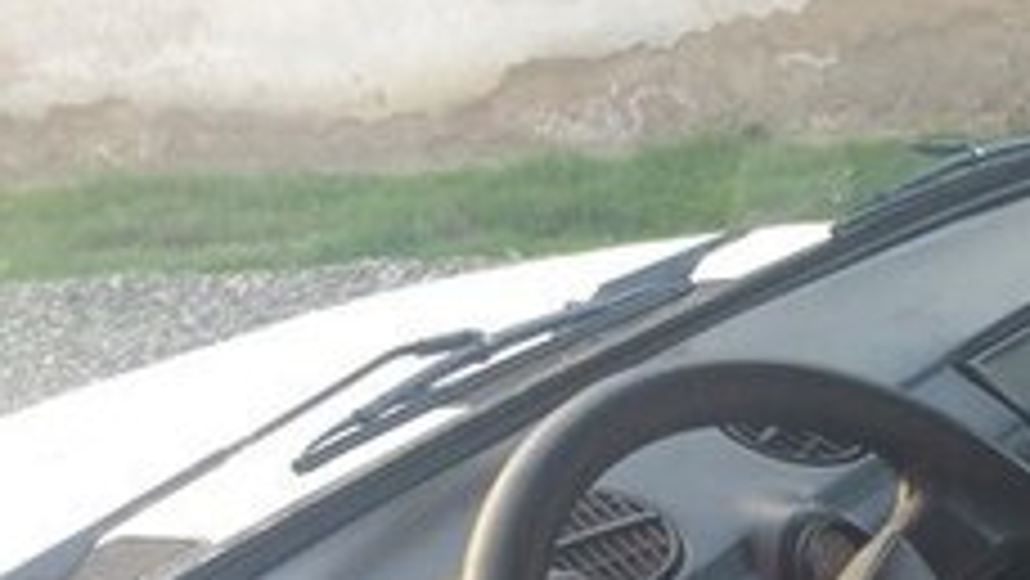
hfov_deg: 22.4
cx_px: 1048
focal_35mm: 91
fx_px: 2486
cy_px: 924
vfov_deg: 12.5
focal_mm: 4.15
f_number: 2.2
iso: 32
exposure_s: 1/33
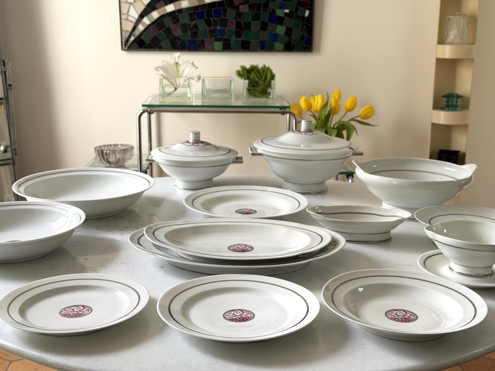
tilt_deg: -13.5
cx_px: 248
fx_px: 686
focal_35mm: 48
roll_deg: -0.1
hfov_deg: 39.7
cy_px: 186
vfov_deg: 30.3
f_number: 1.78
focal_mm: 6.76
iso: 64
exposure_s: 1/220
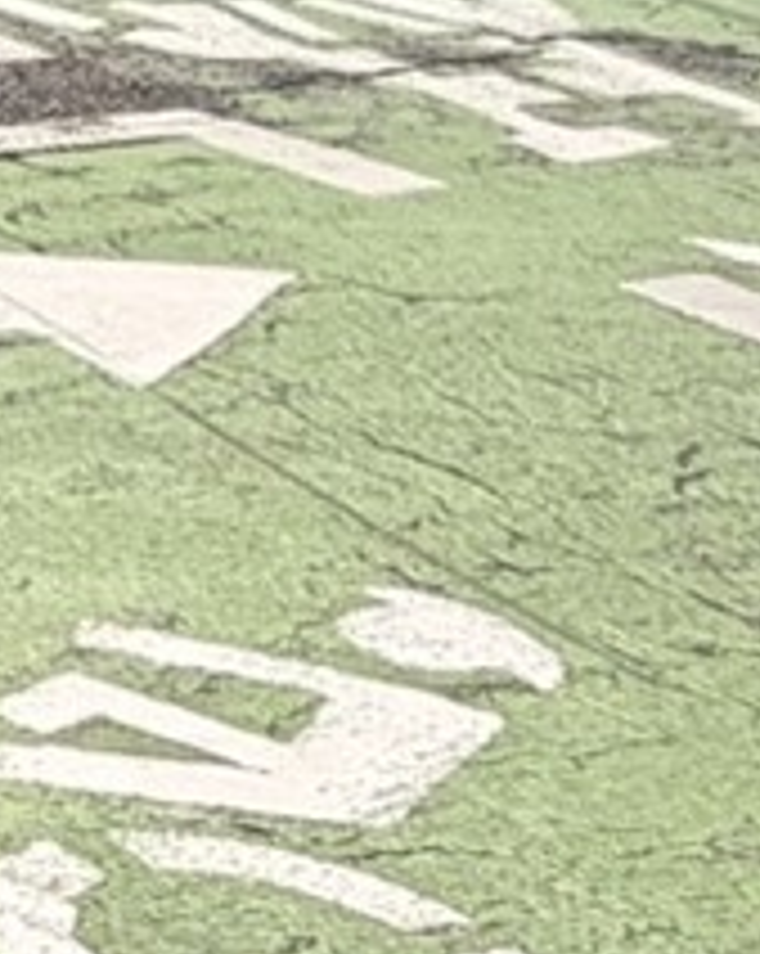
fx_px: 3494
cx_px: -1677
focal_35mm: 124
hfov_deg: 9.3
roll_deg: +1.3
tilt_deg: -5.8
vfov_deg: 14.6
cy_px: -446
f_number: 2.2
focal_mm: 2.22
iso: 20
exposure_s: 1/955
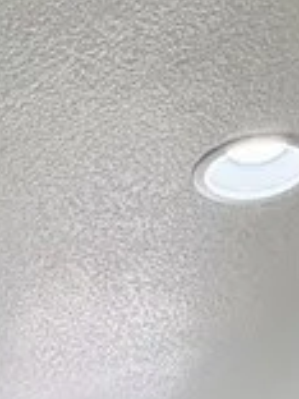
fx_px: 1060
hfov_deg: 15.5
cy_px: 870
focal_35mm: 92
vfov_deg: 15.4
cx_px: -46
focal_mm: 2.22
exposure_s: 1/120
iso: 80
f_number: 2.2
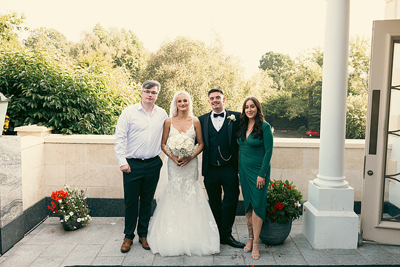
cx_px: 200
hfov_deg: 58.7
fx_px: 356
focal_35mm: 32
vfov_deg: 41.1
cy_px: 134
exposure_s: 1/160
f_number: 6.3
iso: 320
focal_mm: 32
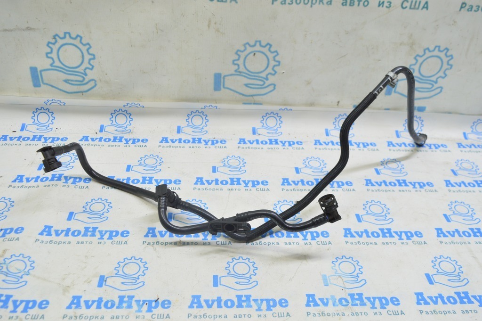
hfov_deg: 55.1
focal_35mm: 34
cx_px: 241
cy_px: 160
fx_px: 462
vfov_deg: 38.3
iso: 400
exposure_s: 1/20
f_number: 5.6
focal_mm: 23
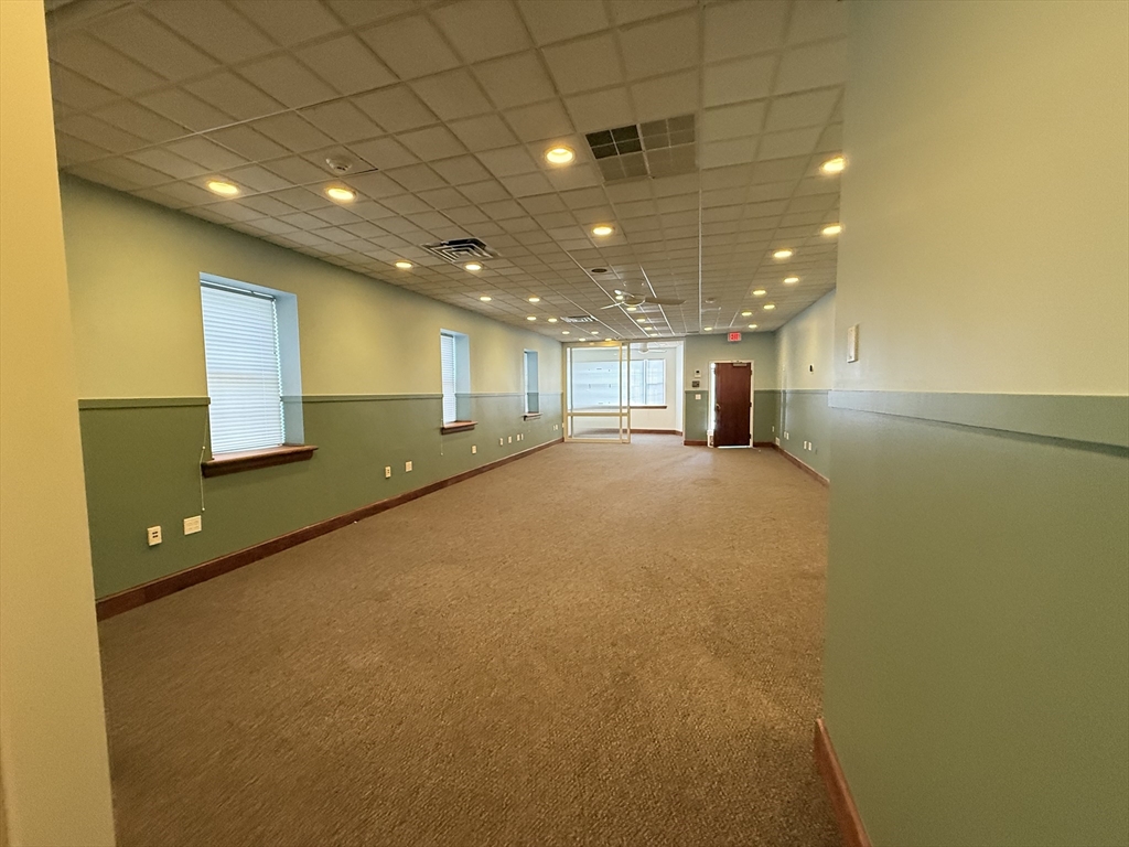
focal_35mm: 14
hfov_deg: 102.1
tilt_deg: -2.8
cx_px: 564
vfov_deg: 85.7
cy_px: 424
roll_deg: +0.7
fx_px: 457
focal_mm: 2.22
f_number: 2.2
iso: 500
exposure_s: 1/120
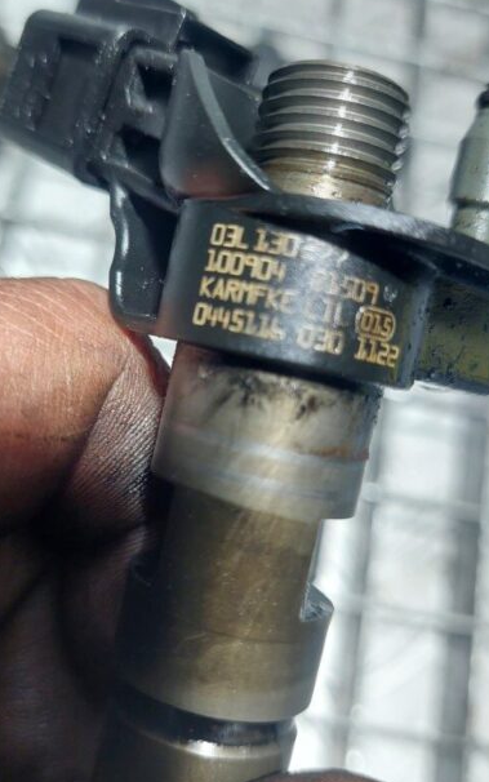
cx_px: 213
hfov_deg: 36.2
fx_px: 746
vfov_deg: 55.3
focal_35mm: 35
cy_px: 395
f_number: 1.8
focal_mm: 5.23
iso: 80
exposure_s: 1/50
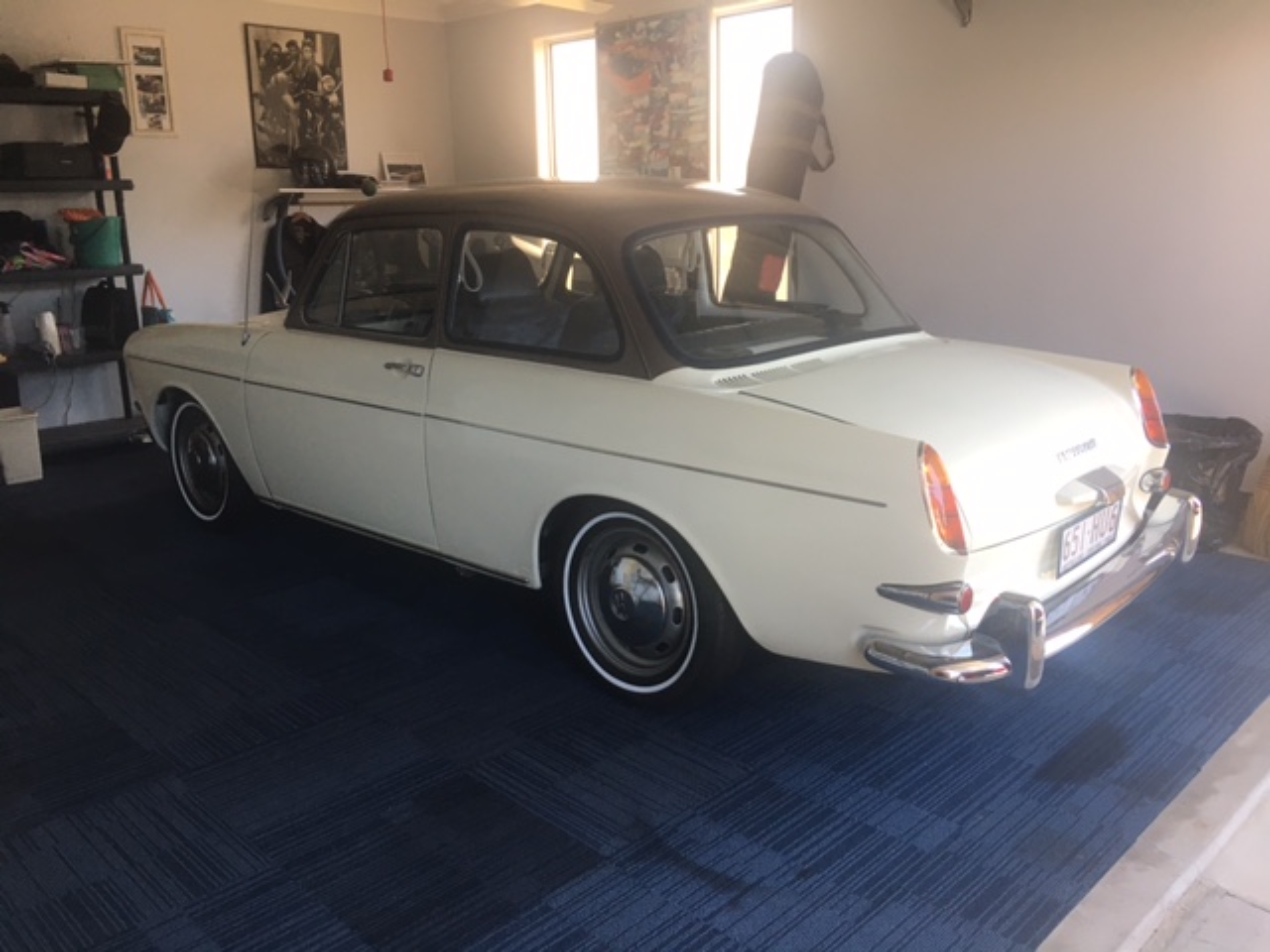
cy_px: 476
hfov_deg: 61.7
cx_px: 635
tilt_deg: -13.0
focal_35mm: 29
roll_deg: +1.4
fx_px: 1064
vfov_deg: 48.2
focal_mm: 4.15
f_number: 2.2
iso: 25
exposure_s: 1/33
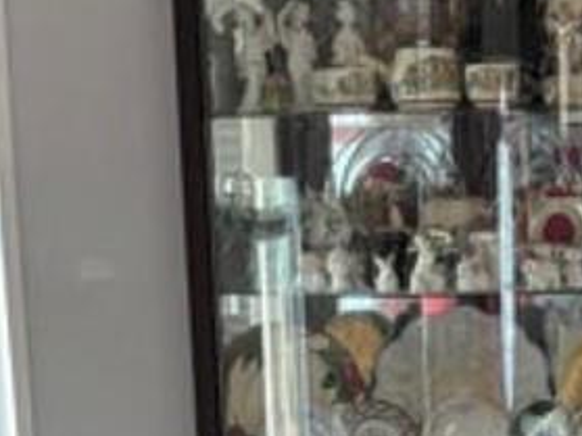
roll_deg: +0.7
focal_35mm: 149
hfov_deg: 13.1
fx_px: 2504
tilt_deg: -14.0
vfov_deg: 9.5
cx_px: 531
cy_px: 765
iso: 100
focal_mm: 5.96
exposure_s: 1/60
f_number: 1.6
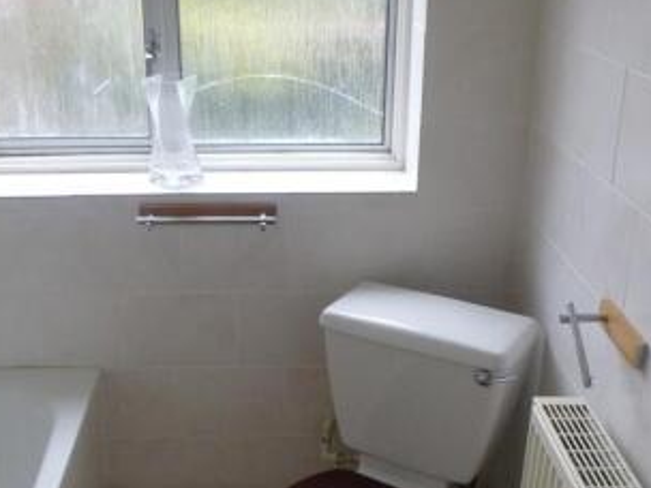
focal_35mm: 46
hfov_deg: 41.0
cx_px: 256
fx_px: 865
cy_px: 305
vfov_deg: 31.4
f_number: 3.3
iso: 400
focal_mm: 4.3
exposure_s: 1/60
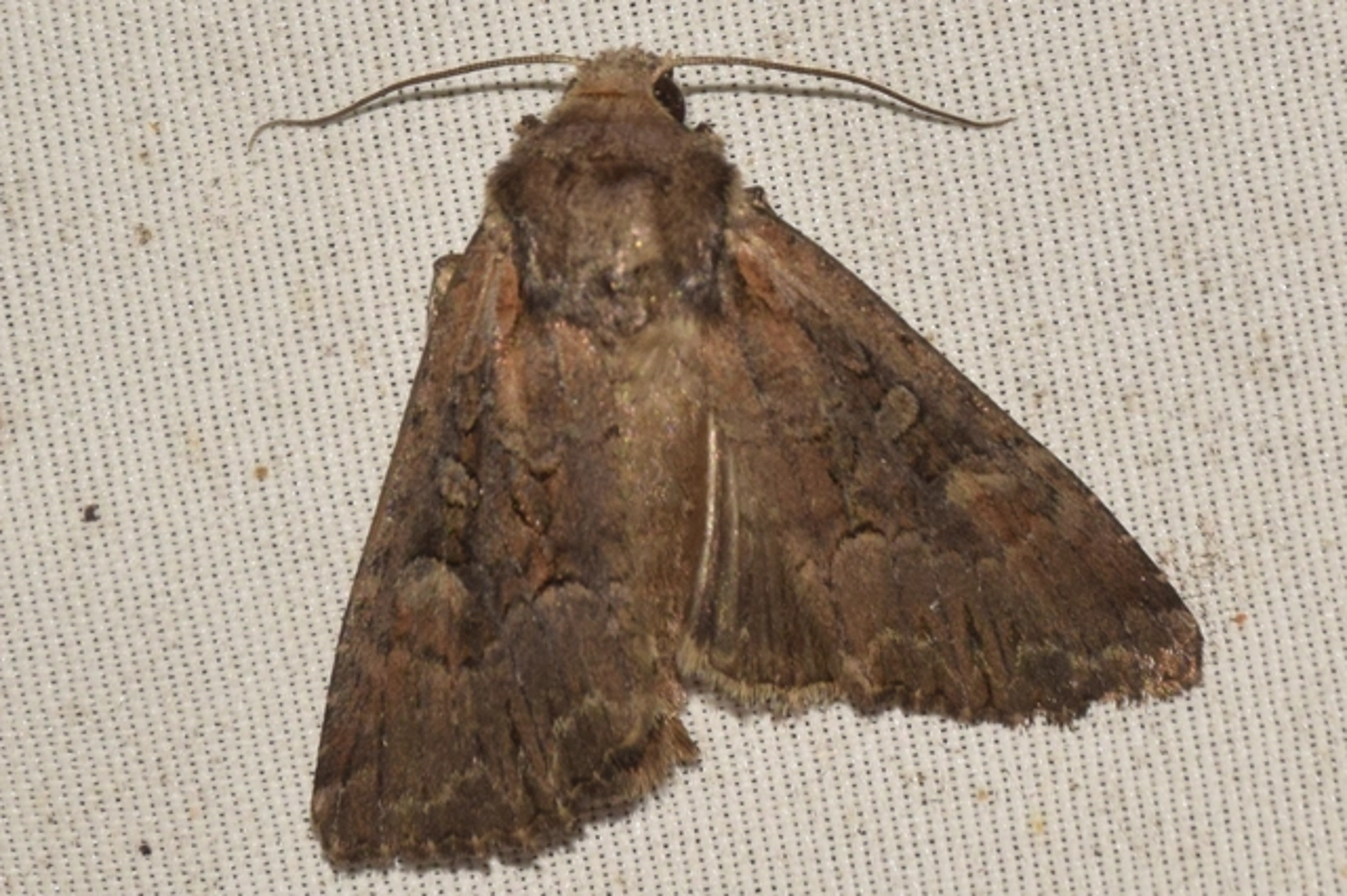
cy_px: 448
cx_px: 674
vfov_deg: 6.5
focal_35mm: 210
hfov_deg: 9.8
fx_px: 7853
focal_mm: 140
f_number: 14
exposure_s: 1/200
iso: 500
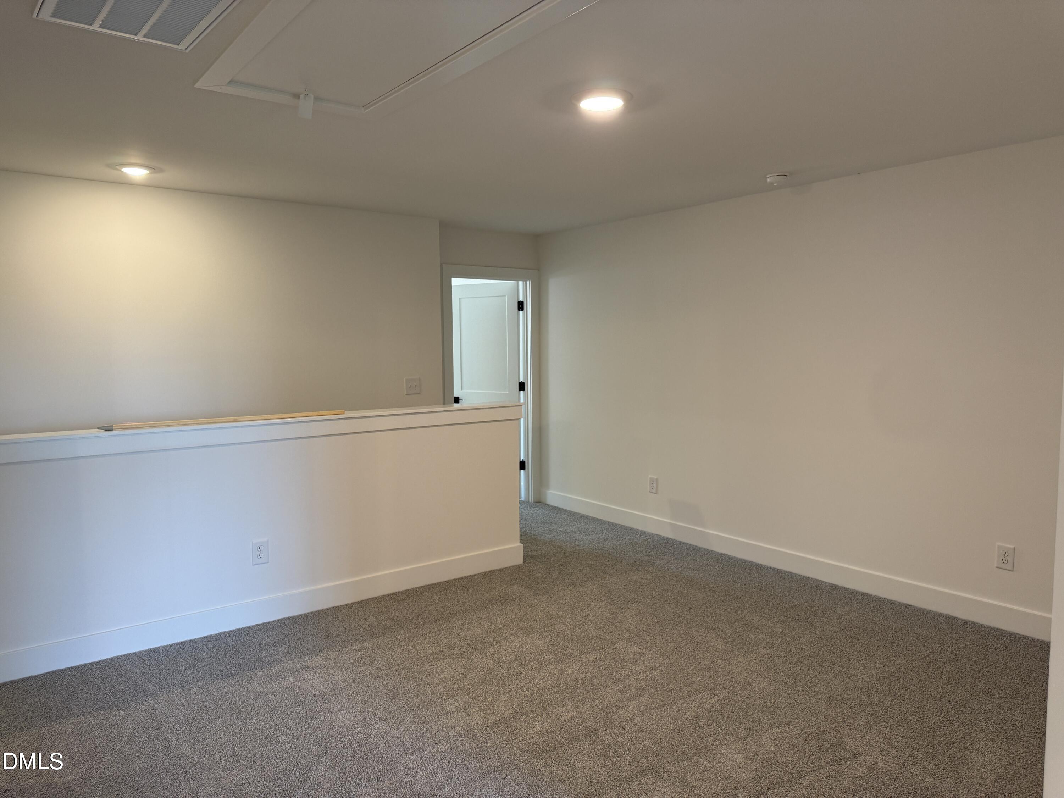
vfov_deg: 56.8
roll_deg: +0.0
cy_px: 399
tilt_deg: -4.3
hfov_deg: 71.6
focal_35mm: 24
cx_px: 532
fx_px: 738
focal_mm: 6.76
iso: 200
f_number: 1.78
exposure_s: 1/120
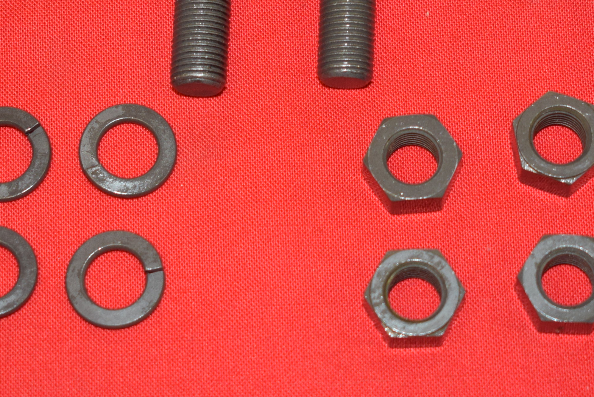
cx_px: 349
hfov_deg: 13.5
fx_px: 2510
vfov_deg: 9.0
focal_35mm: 152
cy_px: 76
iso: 500
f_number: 5
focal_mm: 45
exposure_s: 1/80
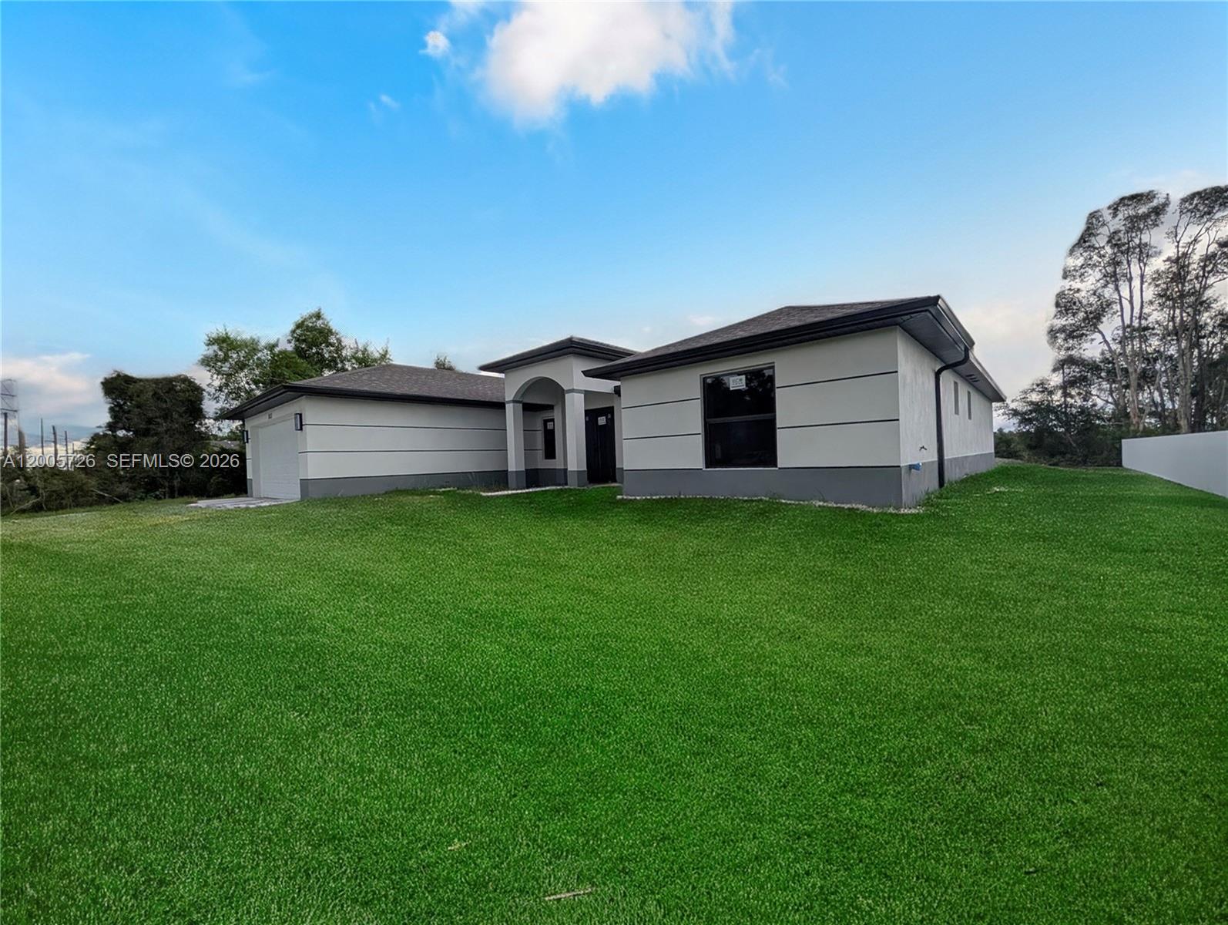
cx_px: 614
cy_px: 462
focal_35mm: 12
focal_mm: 2.02
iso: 51
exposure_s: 1/3247
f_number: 1.7
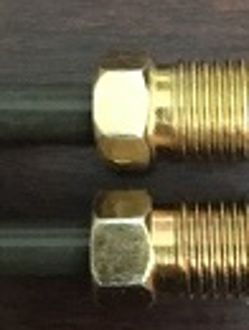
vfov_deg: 22.0
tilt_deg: -85.9
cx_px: 219
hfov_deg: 16.5
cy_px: 157
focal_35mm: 89
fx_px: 851
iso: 1600
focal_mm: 4.15
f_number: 2.2
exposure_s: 1/15
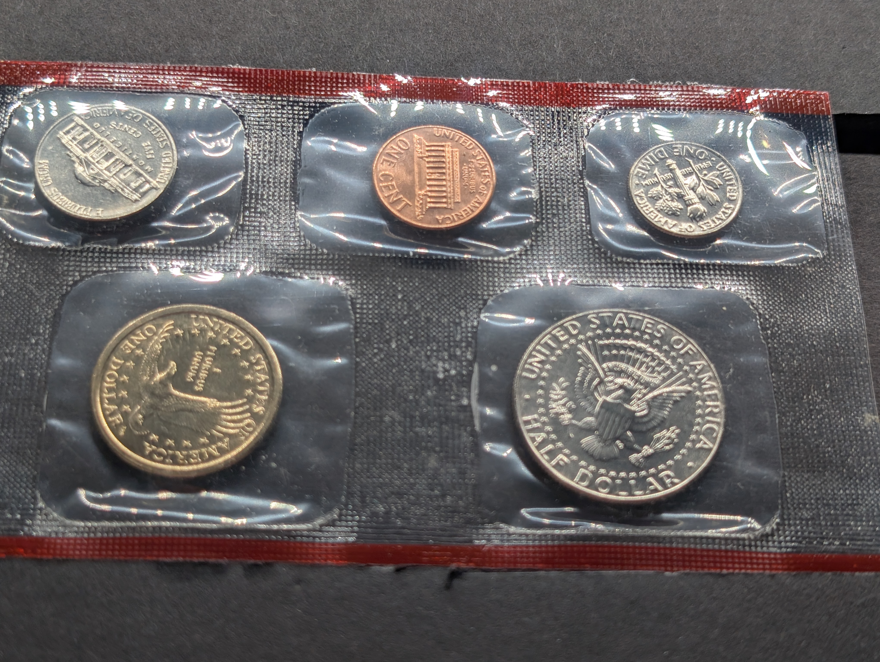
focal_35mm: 49
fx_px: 1247
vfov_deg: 29.7
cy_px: 331
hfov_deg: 38.9
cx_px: 440
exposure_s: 1/148
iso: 32
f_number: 1.68
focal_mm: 6.9
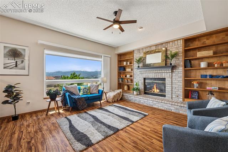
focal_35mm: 15
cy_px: 76
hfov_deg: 100.4
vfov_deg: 77.3
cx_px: 114
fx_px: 95
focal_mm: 15
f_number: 11
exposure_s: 1/8
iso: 100
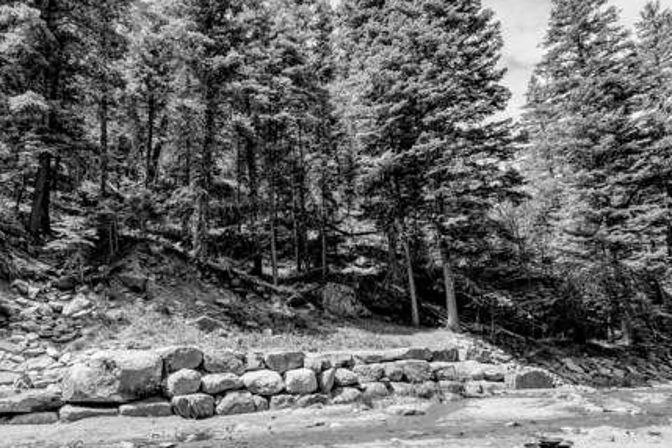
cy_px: 266
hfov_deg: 80.8
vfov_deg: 59.1
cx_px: 291
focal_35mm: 21
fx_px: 392
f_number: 16
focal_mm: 15
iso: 100
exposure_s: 1/40
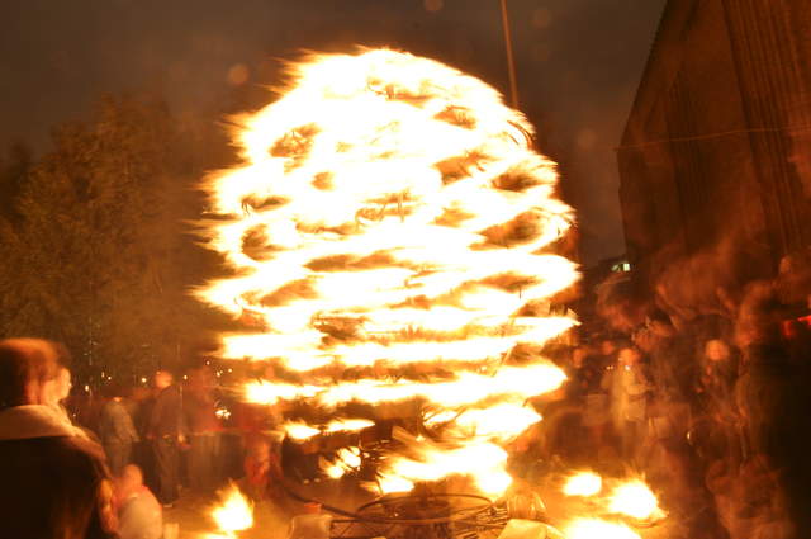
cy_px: 270
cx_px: 406
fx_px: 607
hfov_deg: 67.4
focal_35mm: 27
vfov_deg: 47.8
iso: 200
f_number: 22
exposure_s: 20
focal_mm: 18
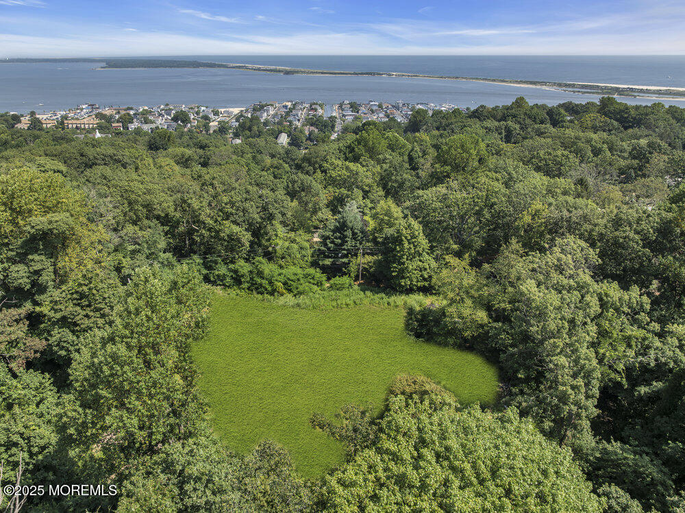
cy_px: 256
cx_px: 342
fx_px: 475
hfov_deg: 71.6
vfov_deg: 56.8
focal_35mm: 24
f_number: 2.8
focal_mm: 12.29
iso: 110
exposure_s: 1/1250
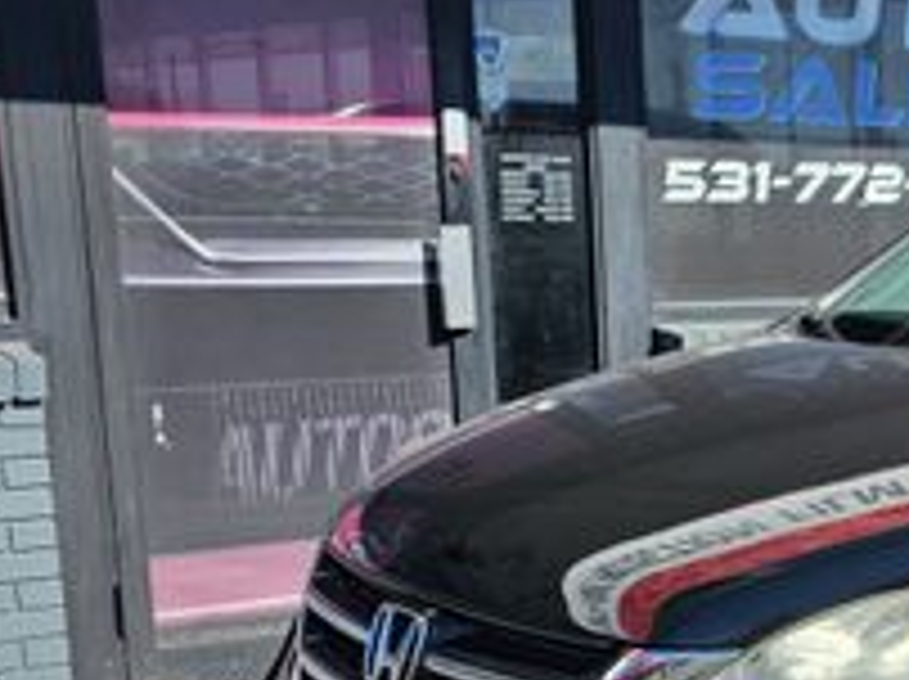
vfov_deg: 19.7
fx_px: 1915
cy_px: 630
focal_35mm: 73
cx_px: 1120
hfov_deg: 24.0
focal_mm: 6.3
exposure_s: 1/805
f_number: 1.7
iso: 10
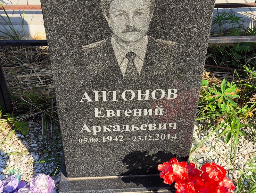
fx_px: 370
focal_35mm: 50
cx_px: 128
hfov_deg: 38.2
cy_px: 96
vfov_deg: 29.1
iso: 50
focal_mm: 4.71
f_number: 1.7
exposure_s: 1/927
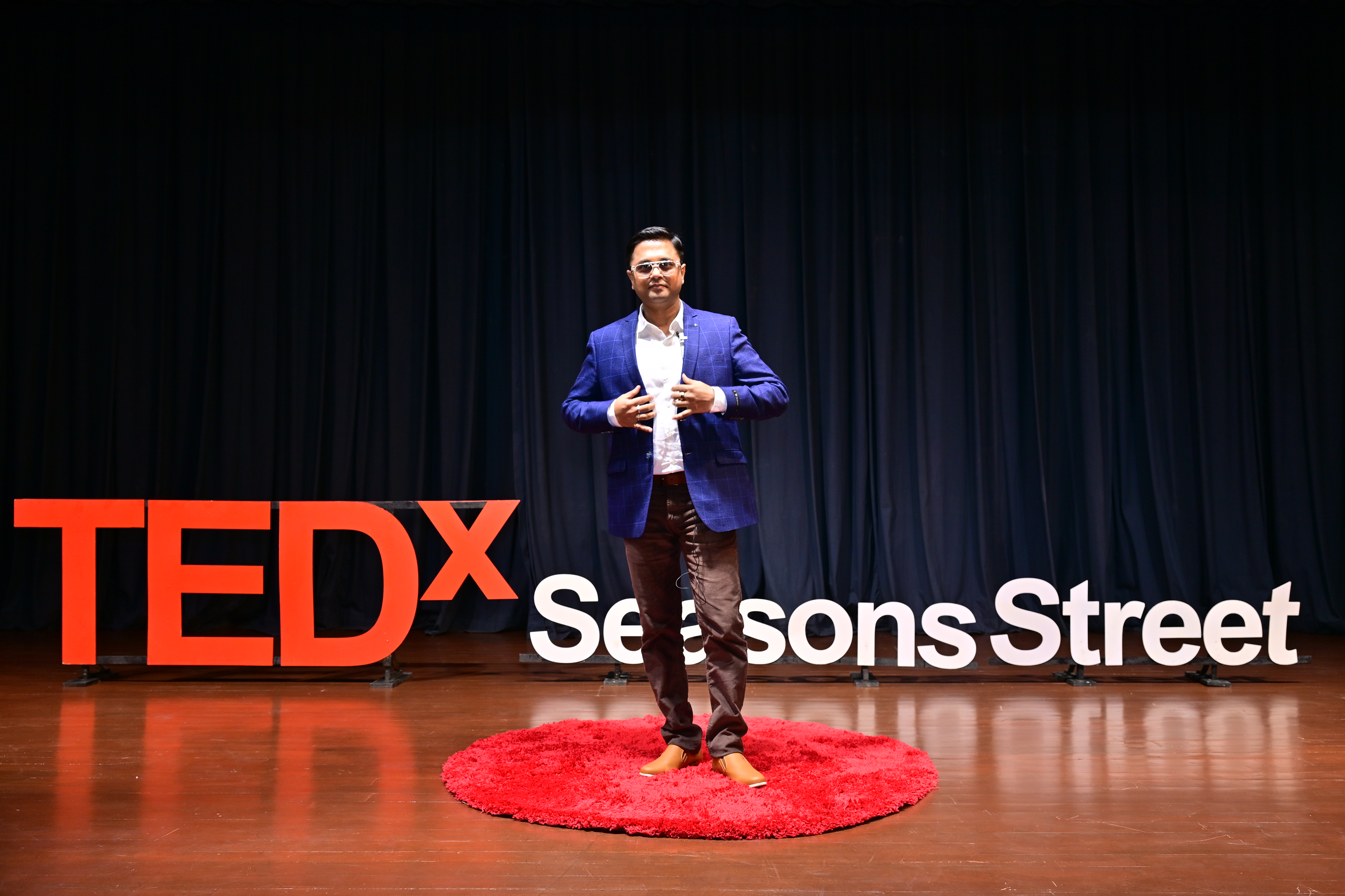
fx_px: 1195
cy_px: 448
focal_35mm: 32
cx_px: 672
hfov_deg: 58.7
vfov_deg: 41.1
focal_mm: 32
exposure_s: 1/60
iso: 200
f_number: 4.5
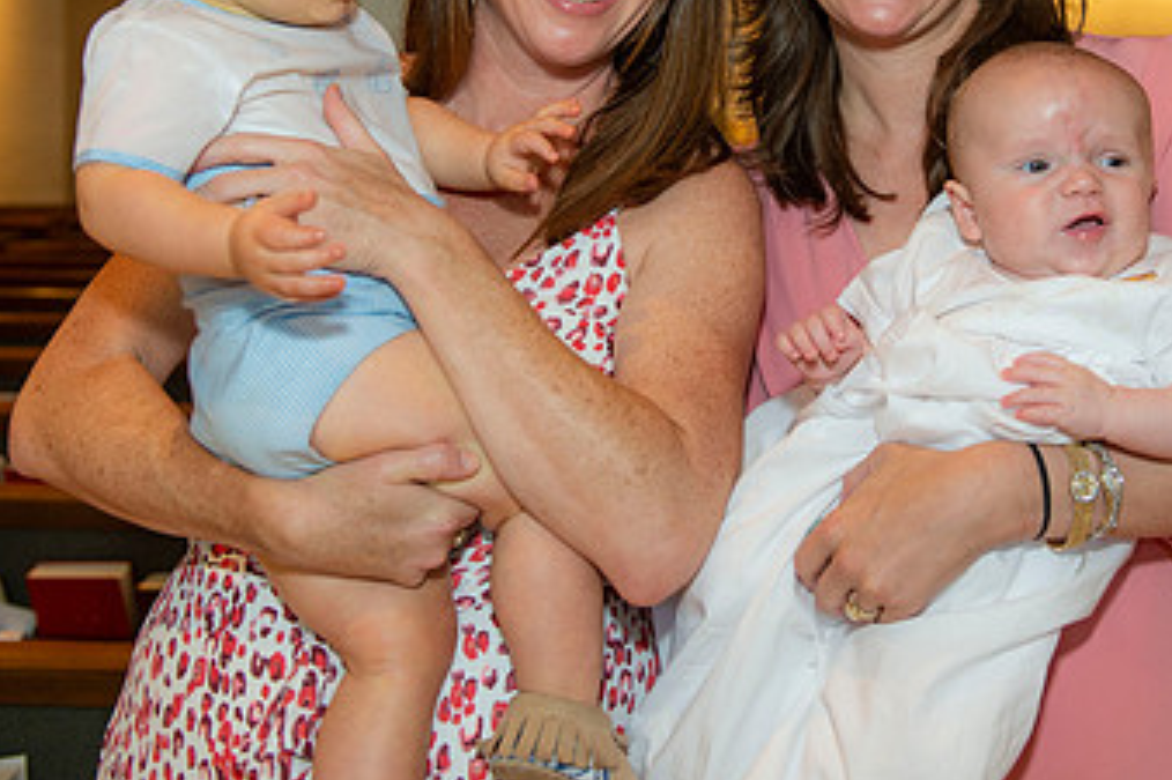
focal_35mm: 60
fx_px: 1952
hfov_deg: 33.0
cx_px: 832
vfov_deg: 22.4
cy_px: 184
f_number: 4
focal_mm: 35
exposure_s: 1/100
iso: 1000
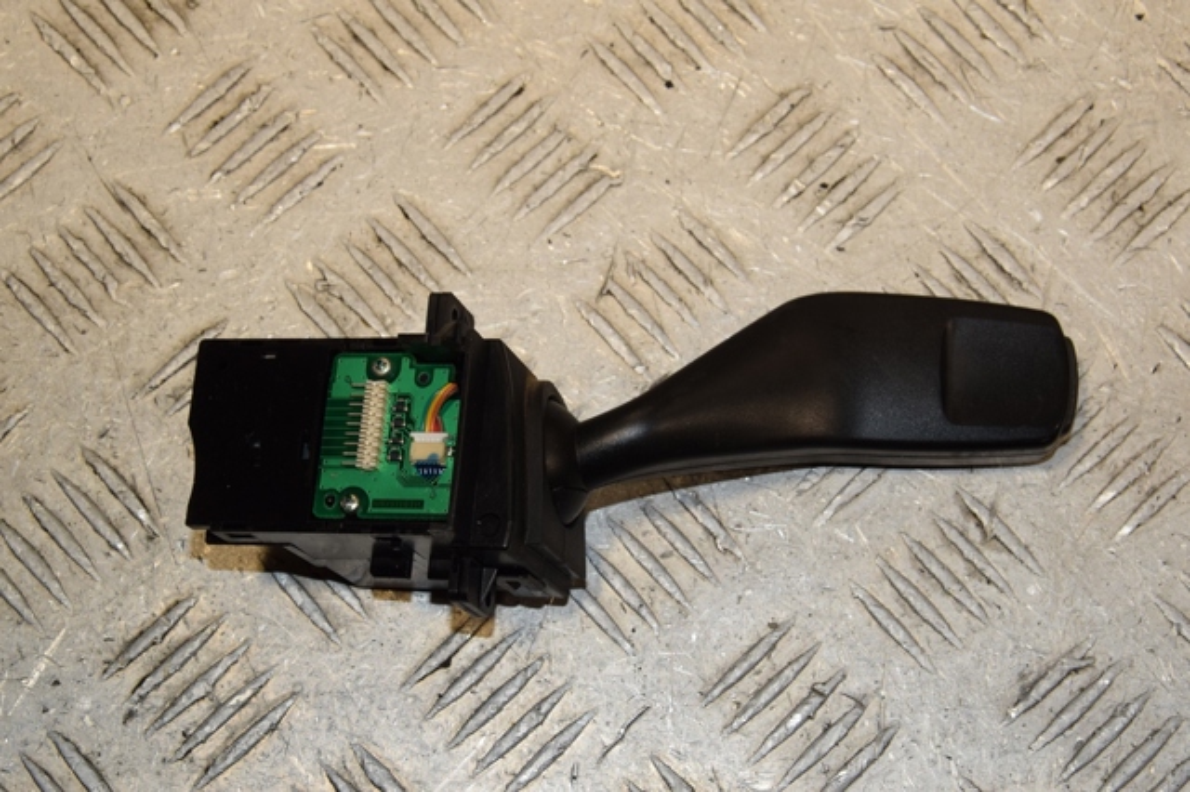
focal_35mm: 75
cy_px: 396
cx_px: 595
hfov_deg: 27.0
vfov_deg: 18.2
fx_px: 2478
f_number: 10
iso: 800
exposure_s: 1/200
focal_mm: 50
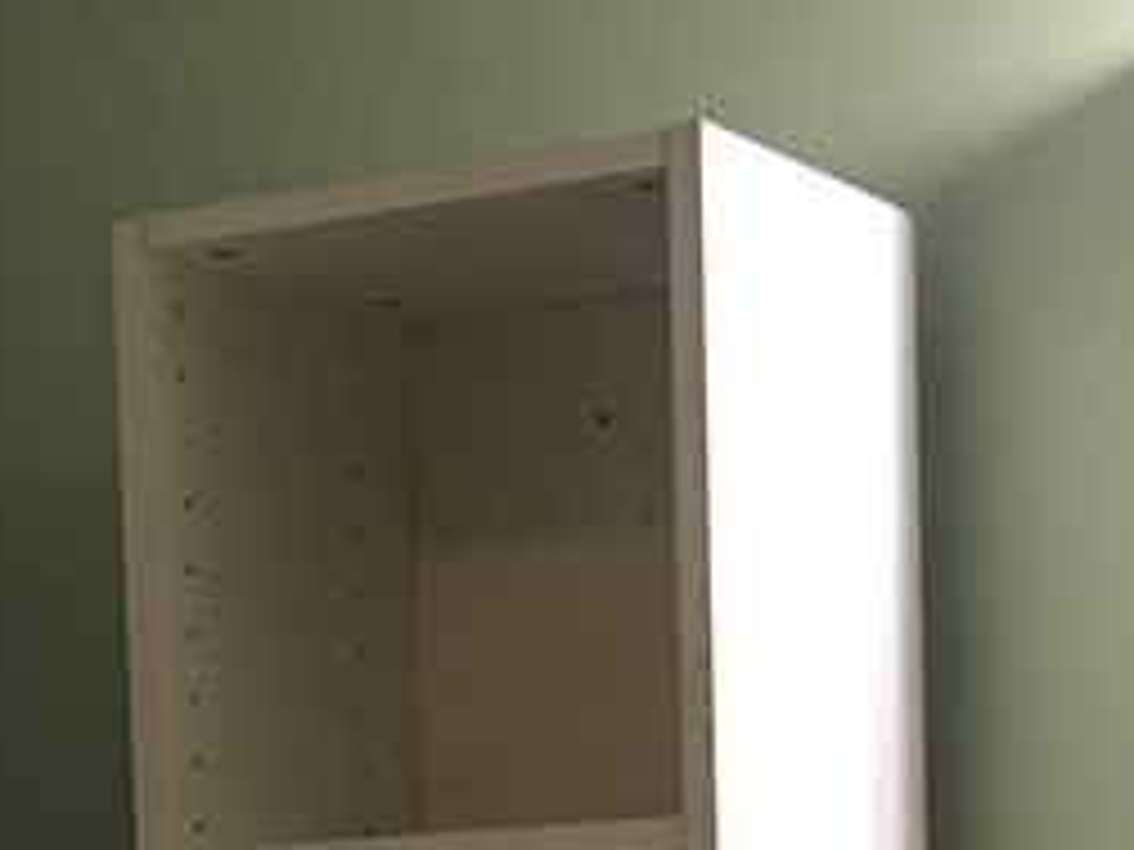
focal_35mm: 118
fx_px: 3866
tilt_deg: -1.4
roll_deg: +1.4
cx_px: -32
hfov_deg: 16.3
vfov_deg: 11.9
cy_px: 1318
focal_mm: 4.15
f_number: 2.2
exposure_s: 1/15
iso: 64
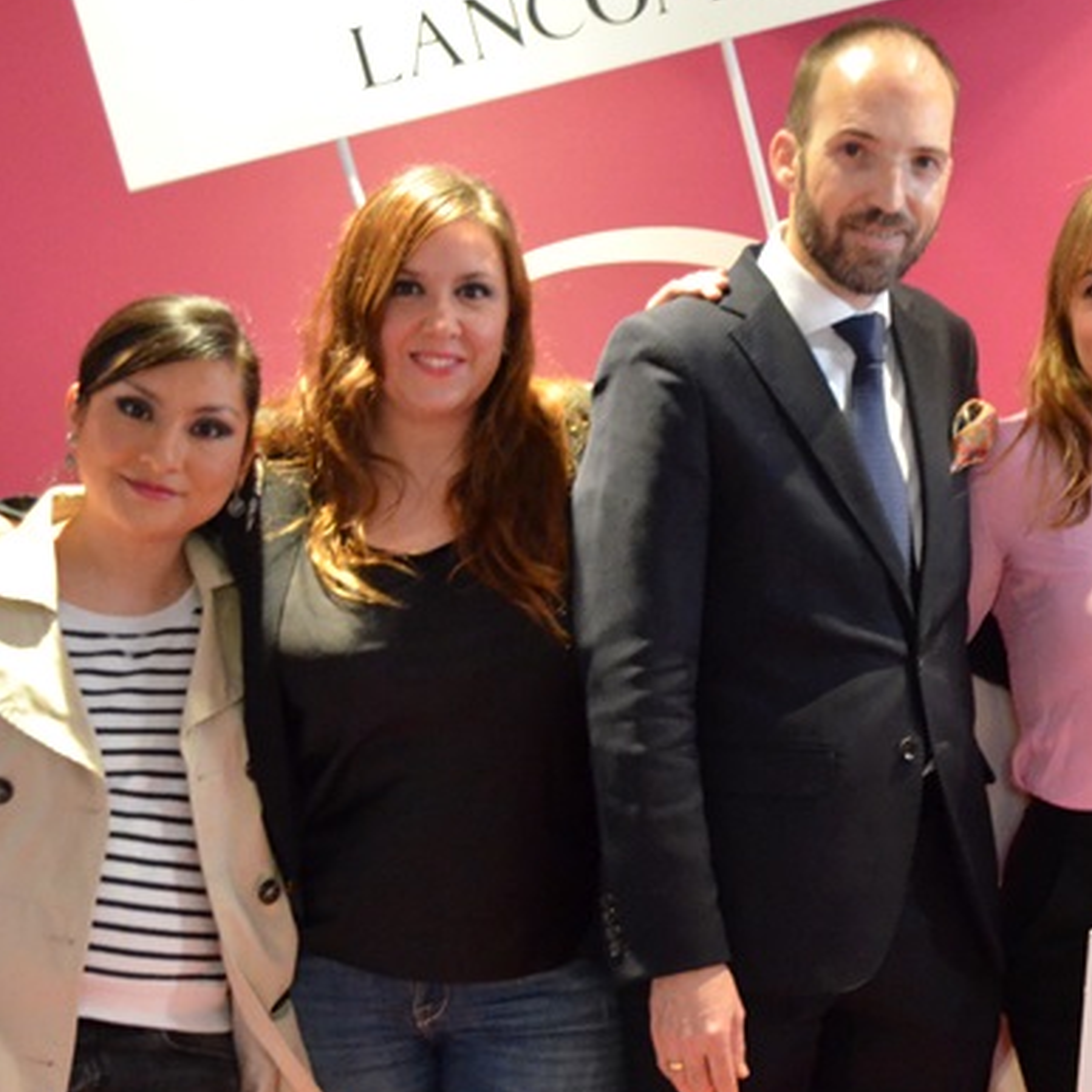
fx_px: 3855
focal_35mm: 108
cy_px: 869
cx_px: 1084
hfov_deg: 15.8
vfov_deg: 16.0
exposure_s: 1/25
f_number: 4.8
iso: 3200
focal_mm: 32
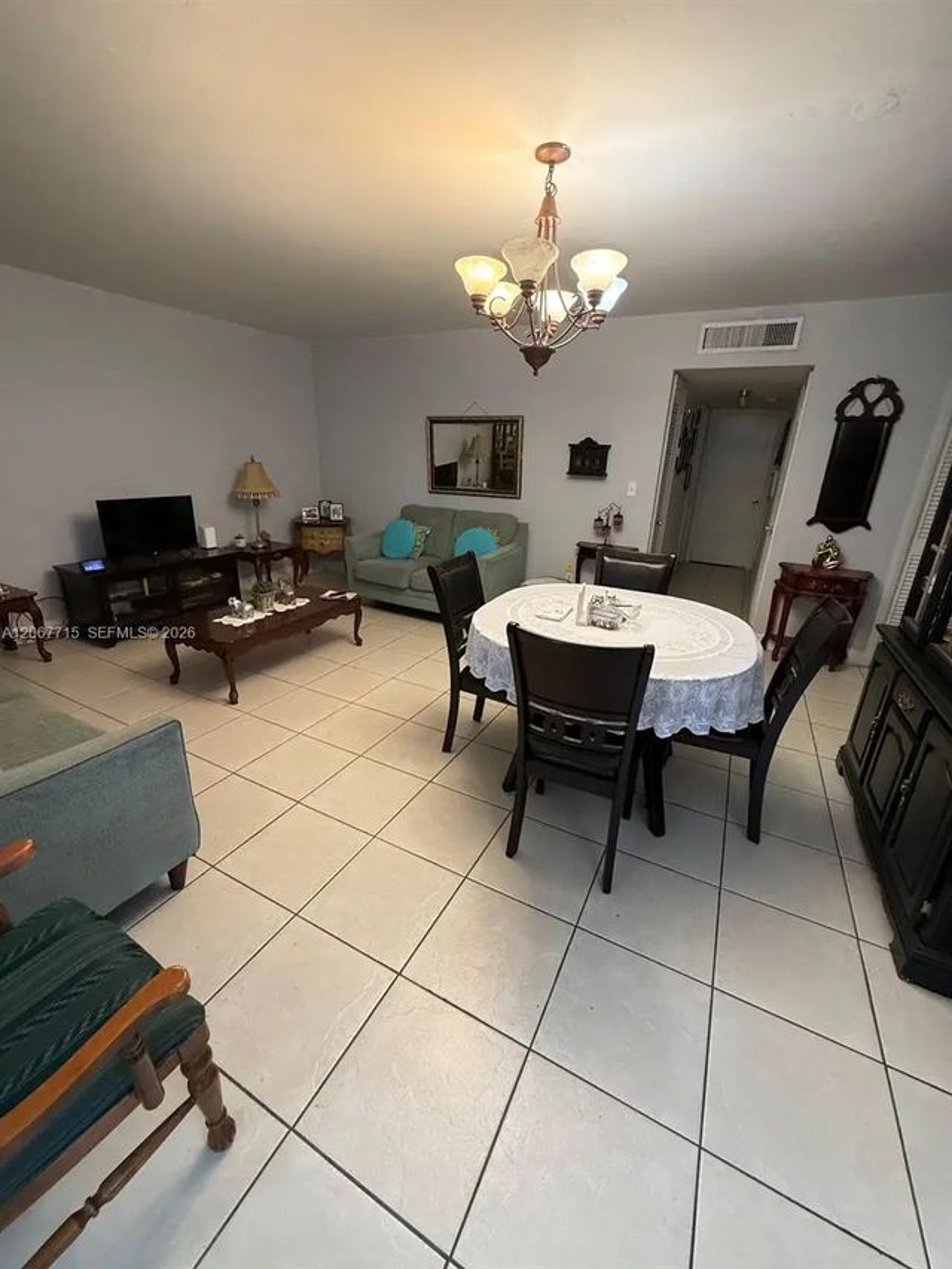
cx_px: 476
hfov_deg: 85.7
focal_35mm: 14
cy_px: 634
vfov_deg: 102.1
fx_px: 513
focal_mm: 2.22
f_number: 2.2
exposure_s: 1/60
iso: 500
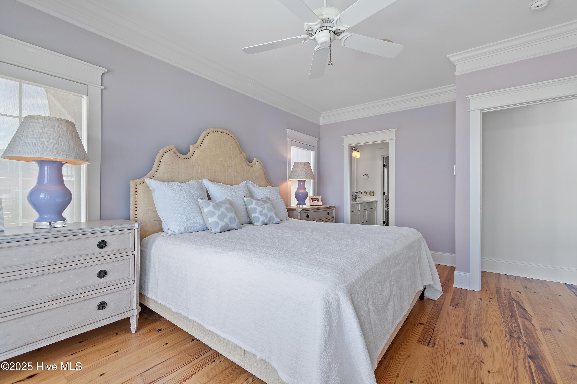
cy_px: 192
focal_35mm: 15
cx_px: 288
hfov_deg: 100.4
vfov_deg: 77.3
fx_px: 240
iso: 100
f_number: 4.5
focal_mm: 10
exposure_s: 1/20
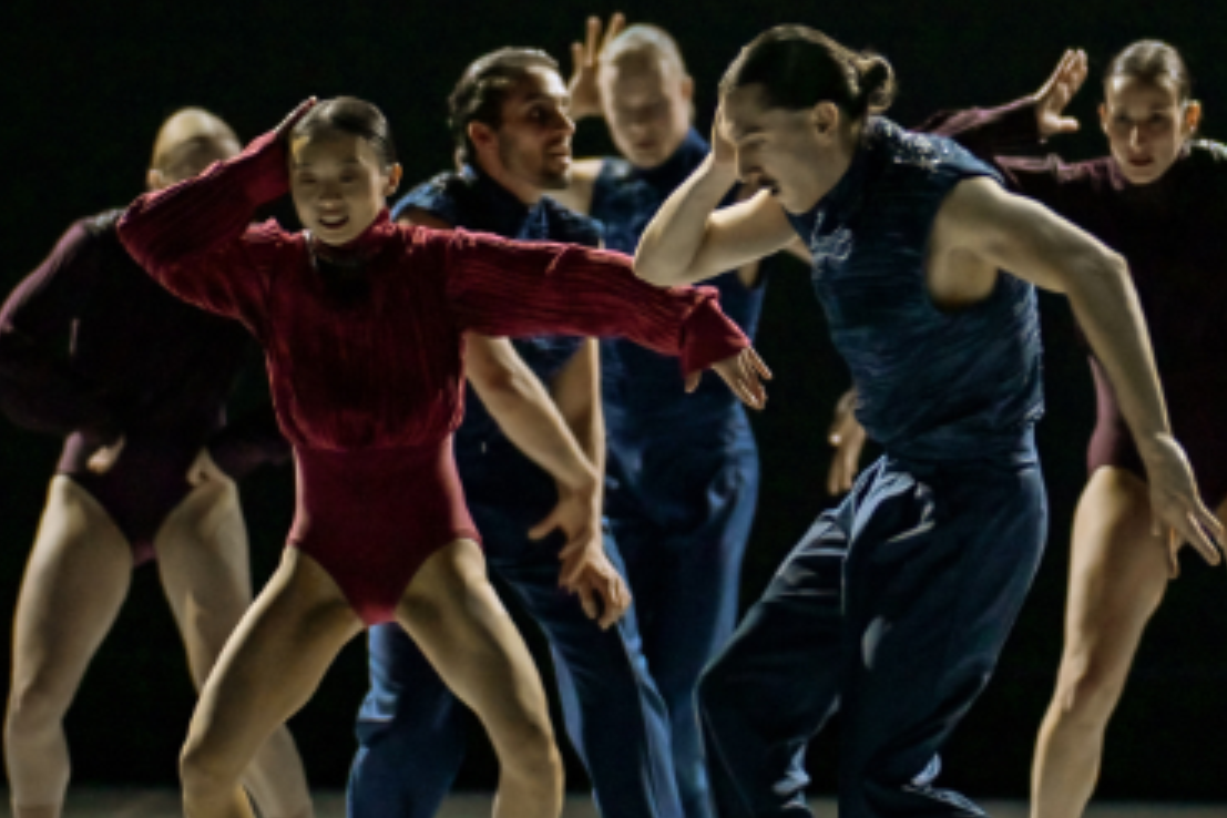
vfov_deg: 8.3
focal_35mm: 166
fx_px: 5657
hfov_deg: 12.3
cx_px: 974
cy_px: 436
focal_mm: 85
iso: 2500
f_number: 1.2
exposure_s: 1/250
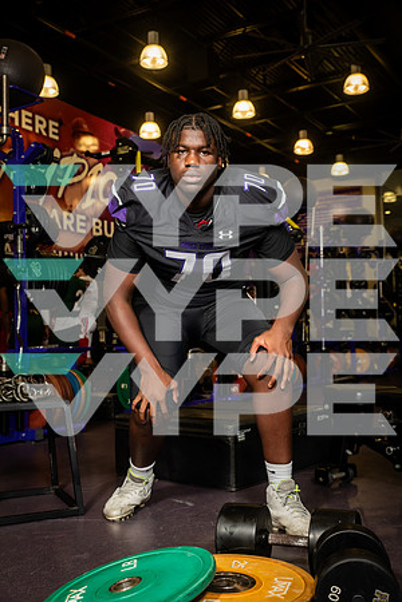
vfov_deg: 48.5
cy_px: 301
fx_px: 670
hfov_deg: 33.4
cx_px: 201
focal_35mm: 40
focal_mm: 40
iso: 500
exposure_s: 1/250
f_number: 5.6
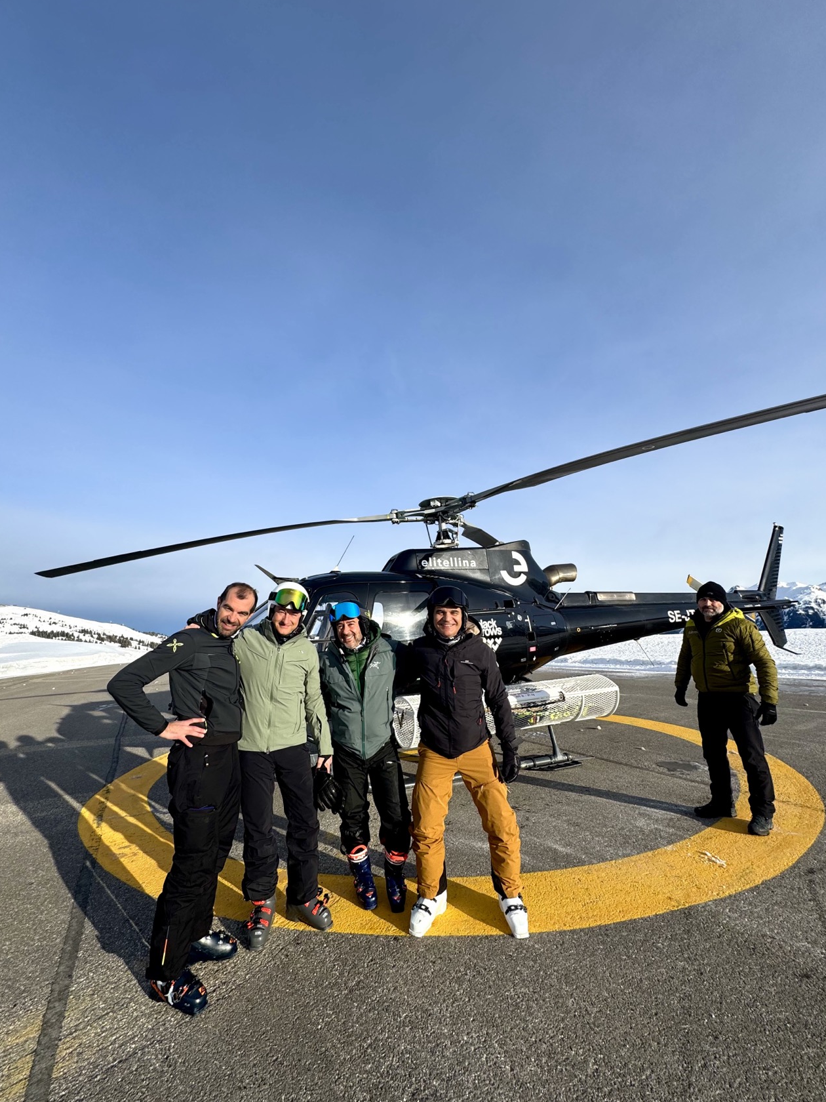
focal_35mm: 15
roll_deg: +2.5
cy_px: 546
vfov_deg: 98.2
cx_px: 398
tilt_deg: +11.5
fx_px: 477
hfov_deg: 81.7
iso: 40
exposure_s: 1/1370
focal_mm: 2.22
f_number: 2.2
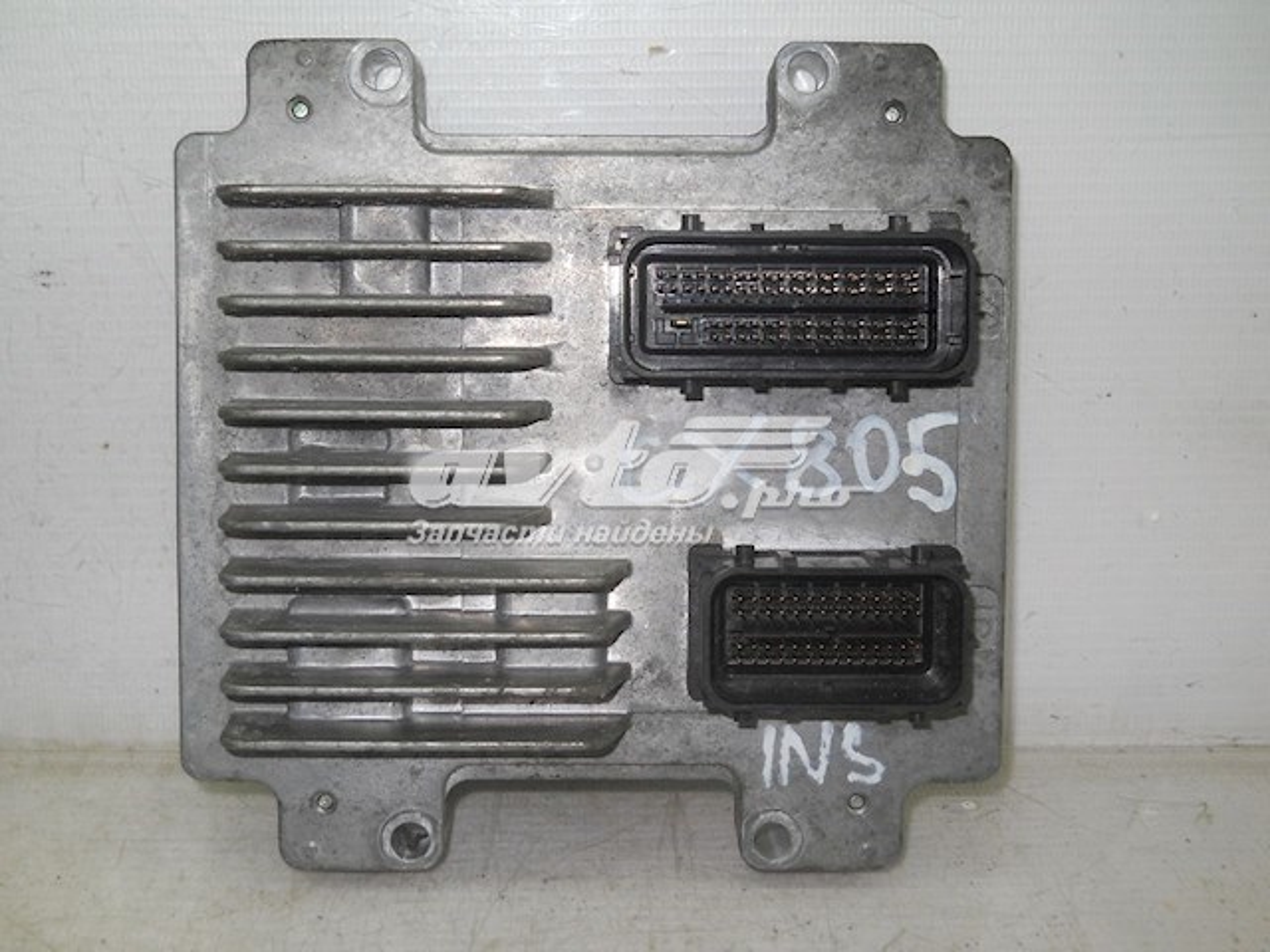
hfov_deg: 45.8
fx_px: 1504
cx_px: 635
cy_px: 476
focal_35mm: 41
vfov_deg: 35.1
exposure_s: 1/30
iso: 80
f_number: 5.5
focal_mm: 6.72
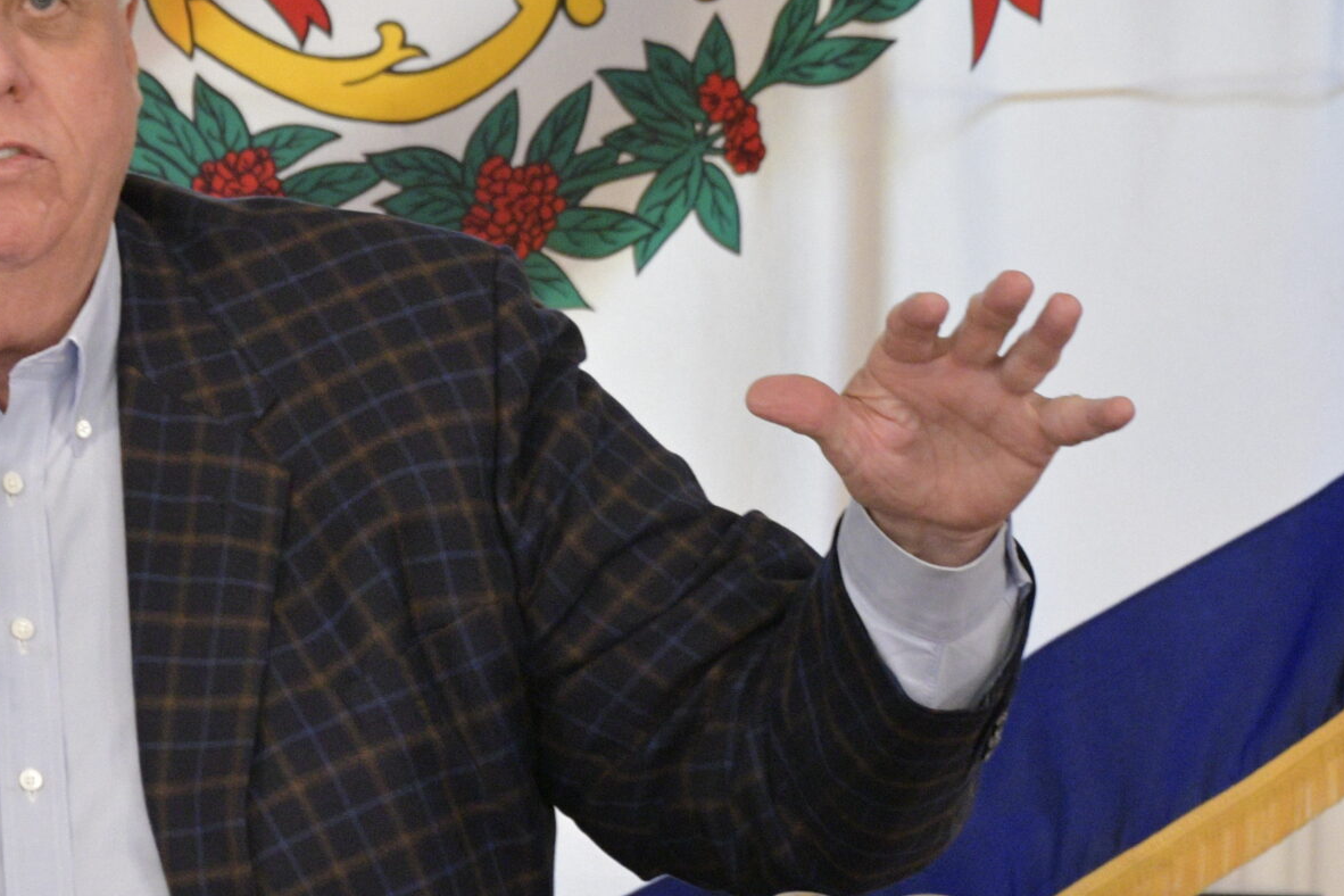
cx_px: 39
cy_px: 484
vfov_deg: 3.6
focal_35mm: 377
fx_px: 14074
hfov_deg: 5.5
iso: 4000
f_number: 6.3
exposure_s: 1/200
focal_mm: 116
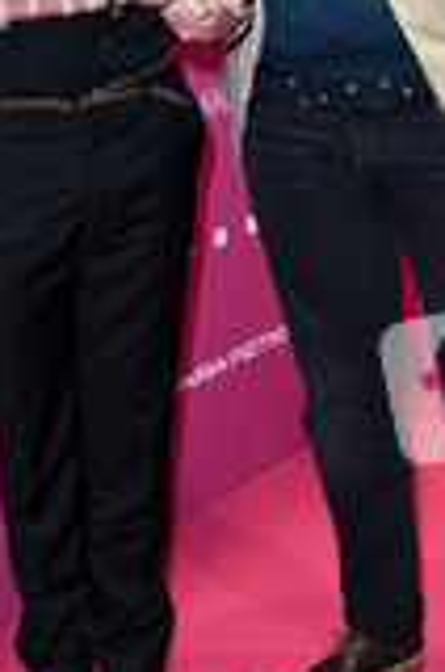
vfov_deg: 26.6
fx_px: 1397
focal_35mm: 75
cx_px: 214
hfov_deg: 18.1
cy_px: 155
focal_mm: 20
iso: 500
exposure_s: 1/160
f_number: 6.3
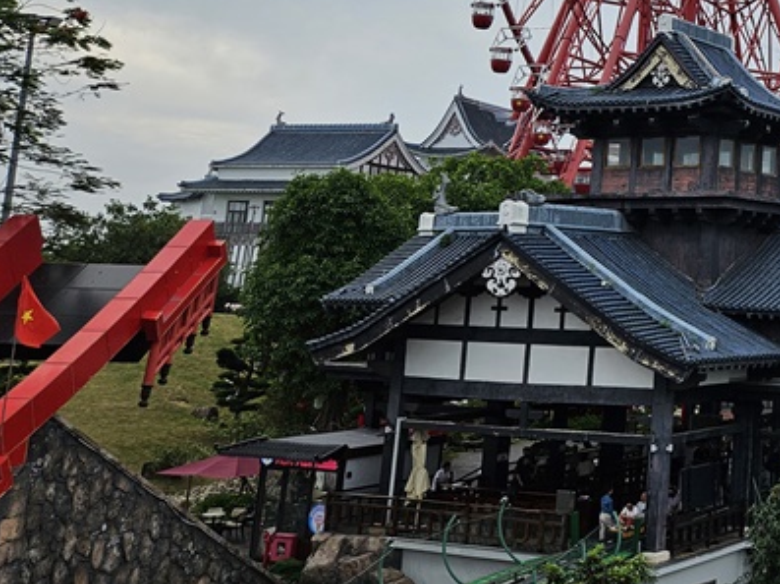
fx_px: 1306
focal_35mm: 58
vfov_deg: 24.3
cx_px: 969
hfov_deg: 28.3
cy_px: 31
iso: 25
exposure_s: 1/1258
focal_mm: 5.4
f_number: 1.8
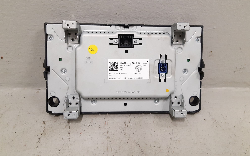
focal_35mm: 28
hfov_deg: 66.5
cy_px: 68
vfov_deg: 44.5
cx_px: 126
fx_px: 191
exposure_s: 1/50
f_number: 1.7
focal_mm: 3.93
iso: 250
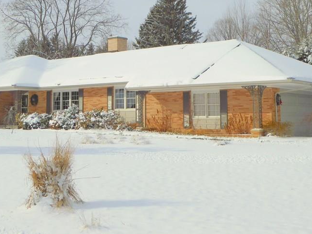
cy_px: 60
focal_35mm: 57
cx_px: 141
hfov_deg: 33.8
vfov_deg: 25.4
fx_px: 514
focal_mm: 6.3
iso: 100
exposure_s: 1/2000
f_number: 4
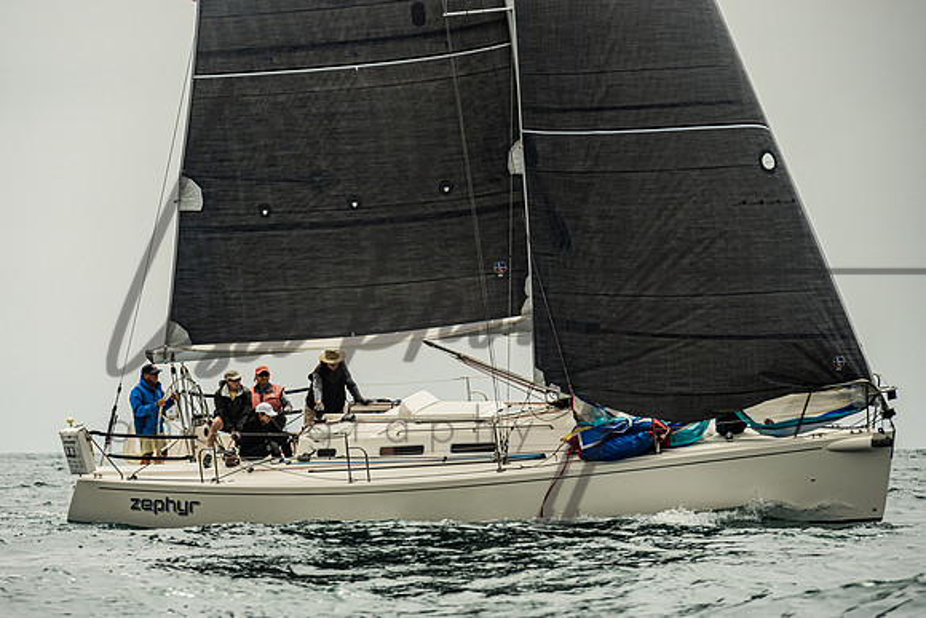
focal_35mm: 249
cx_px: 359
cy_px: 323
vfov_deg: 5.5
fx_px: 6415
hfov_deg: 8.3
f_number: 6.3
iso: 400
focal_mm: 200
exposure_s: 1/2000
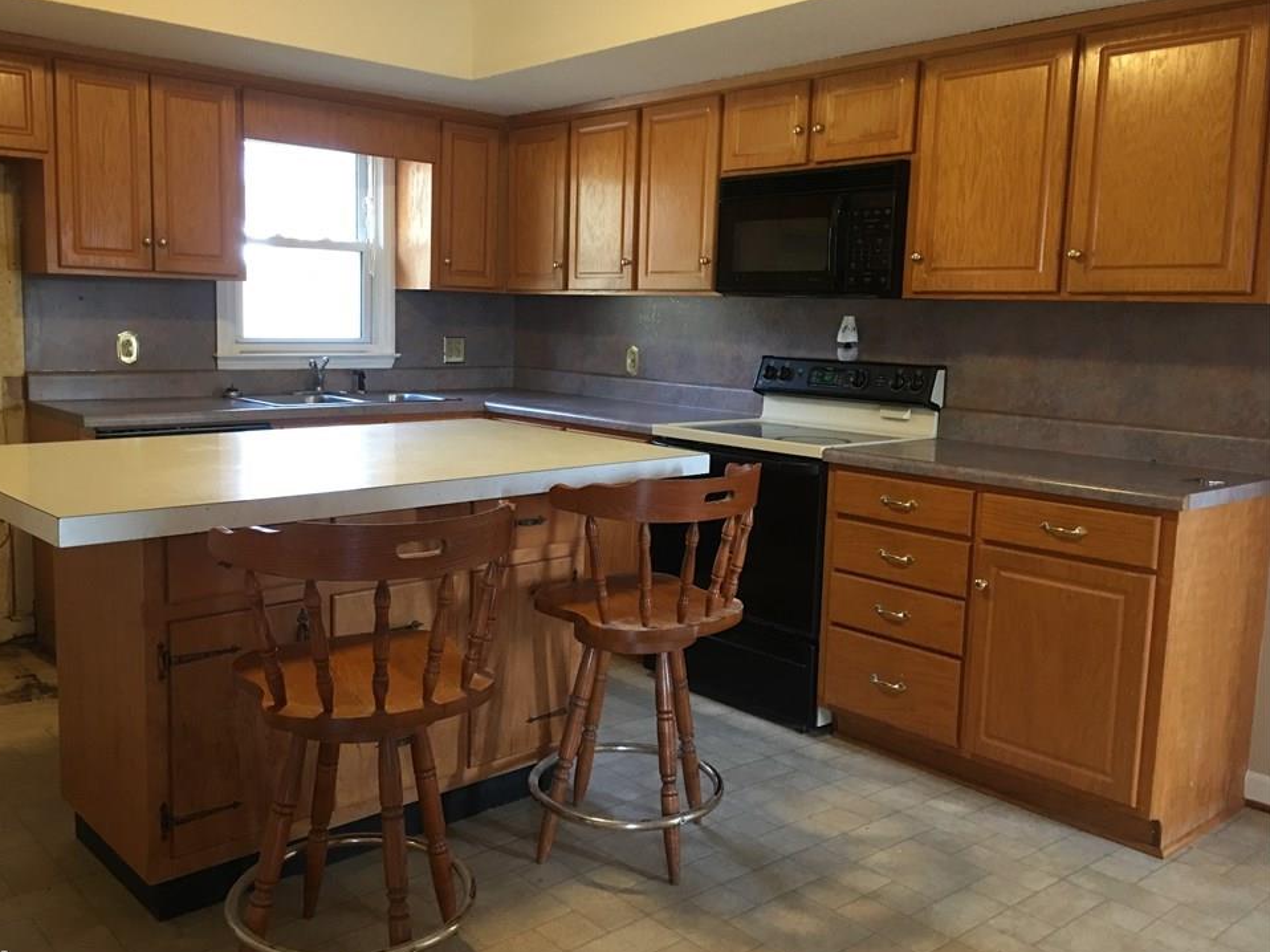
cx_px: 594
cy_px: 461
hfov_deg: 58.3
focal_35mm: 31
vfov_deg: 45.4
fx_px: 1137
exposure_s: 1/15
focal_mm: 4.15
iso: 100
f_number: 2.2
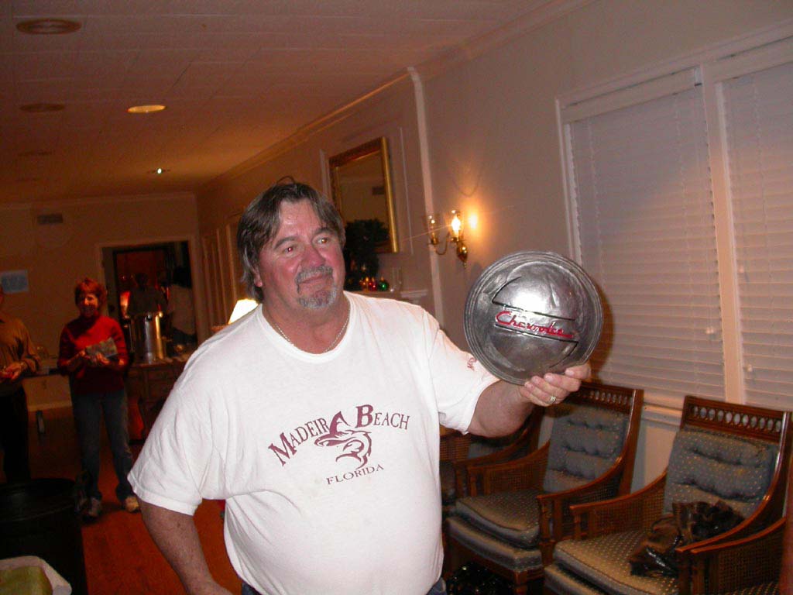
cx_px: 396
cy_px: 298
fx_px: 871
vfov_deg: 37.7
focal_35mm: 38
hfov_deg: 49.0
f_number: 2.6
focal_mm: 7.85
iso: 200
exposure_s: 1/60
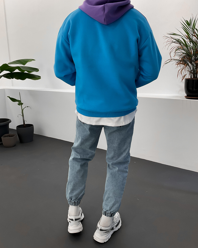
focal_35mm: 31
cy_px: 119
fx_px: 227
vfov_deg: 57.2
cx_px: 97
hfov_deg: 47.1
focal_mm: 3
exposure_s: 1/100
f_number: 1.8
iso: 50
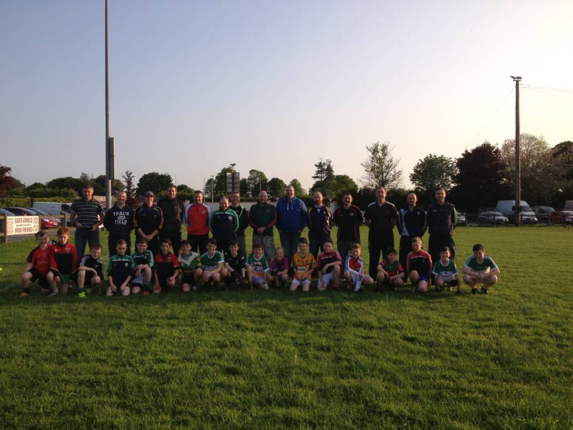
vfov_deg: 40.7
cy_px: 215
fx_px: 579
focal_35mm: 35
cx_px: 286
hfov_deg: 52.6
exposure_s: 1/767
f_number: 2.4
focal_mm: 4.28
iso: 50
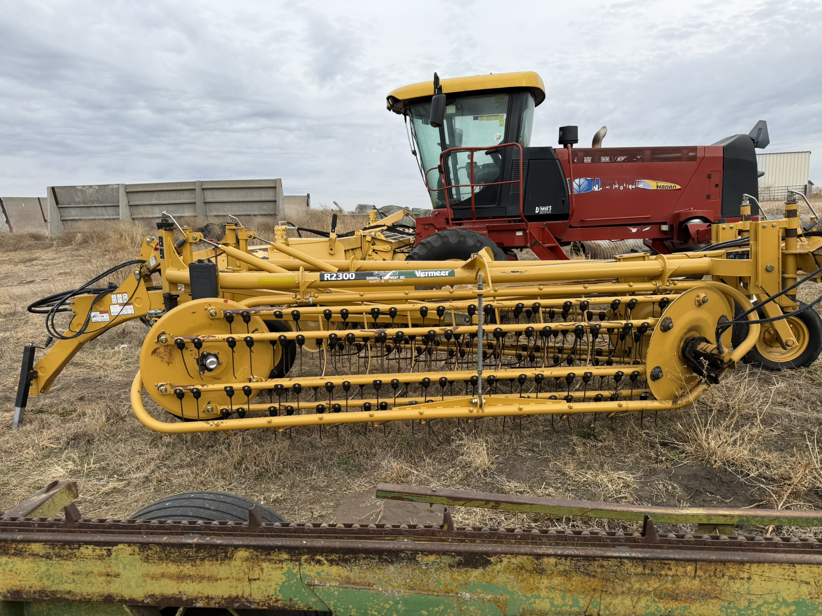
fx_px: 570
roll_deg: +2.4
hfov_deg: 71.6
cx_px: 411
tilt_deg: -8.9
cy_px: 308
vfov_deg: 56.8
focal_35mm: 24
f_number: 1.78
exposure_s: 1/1653
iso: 80
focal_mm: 6.76
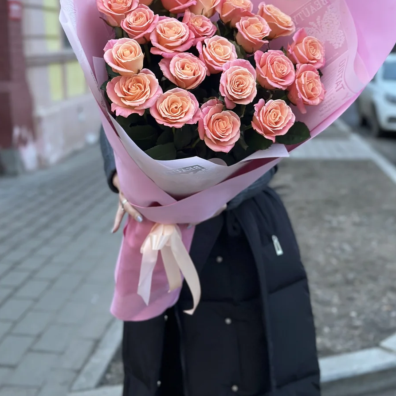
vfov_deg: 29.9
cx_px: 198
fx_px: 738
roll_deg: +2.8
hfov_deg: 30.0
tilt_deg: -6.6
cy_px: 149
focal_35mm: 57
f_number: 1.78
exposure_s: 1/50
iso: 320
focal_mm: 6.86
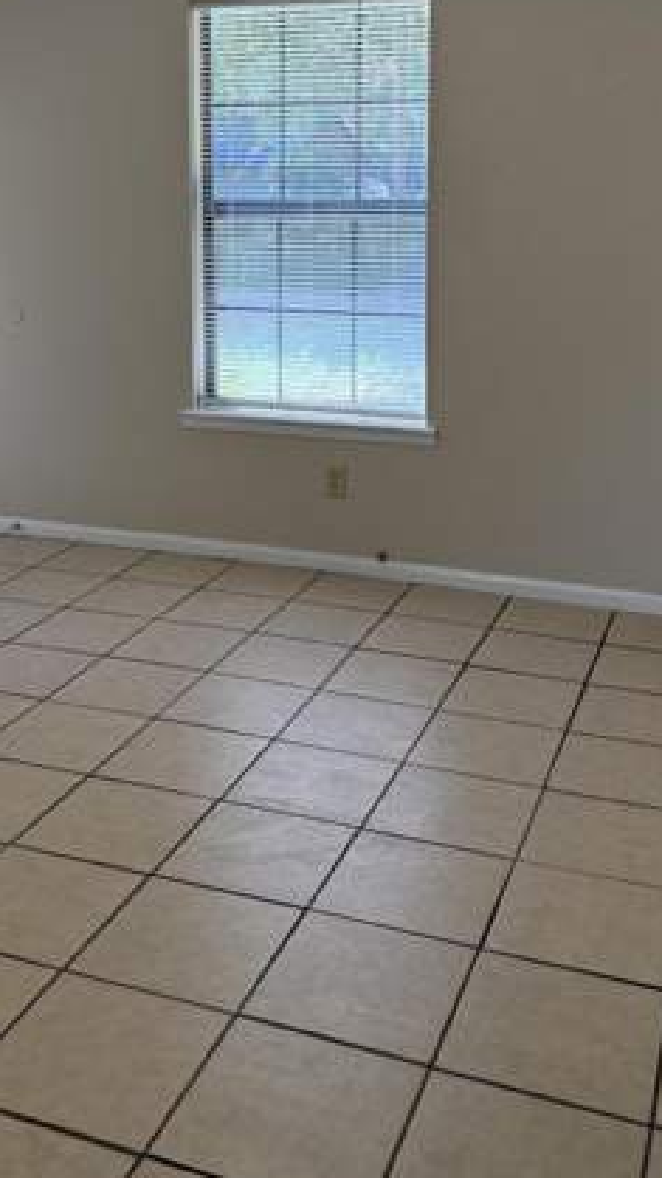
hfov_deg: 29.6
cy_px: 321
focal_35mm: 40
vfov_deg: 48.9
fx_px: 1249
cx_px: 268
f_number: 1.78
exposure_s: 1/166
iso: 160
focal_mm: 6.76
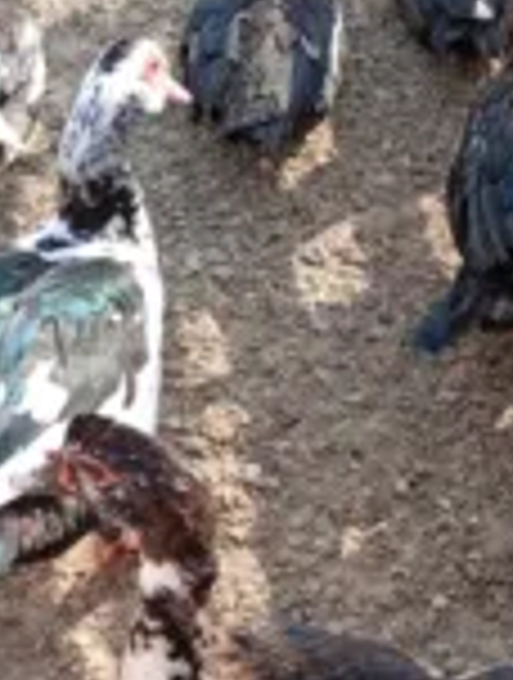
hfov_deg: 20.4
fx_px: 1397
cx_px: 459
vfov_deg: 25.8
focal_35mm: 71
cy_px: 694
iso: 50
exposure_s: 1/152
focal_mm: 3.98
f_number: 1.8
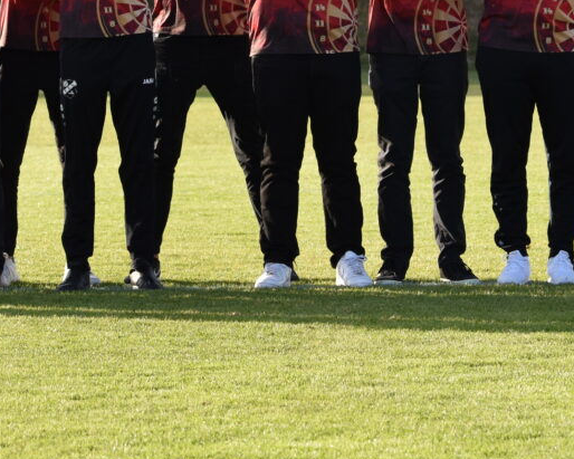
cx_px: 154
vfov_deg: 5.1
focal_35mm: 303
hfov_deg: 6.4
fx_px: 5146
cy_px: -28
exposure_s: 1/1000
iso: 400
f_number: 4
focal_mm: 72
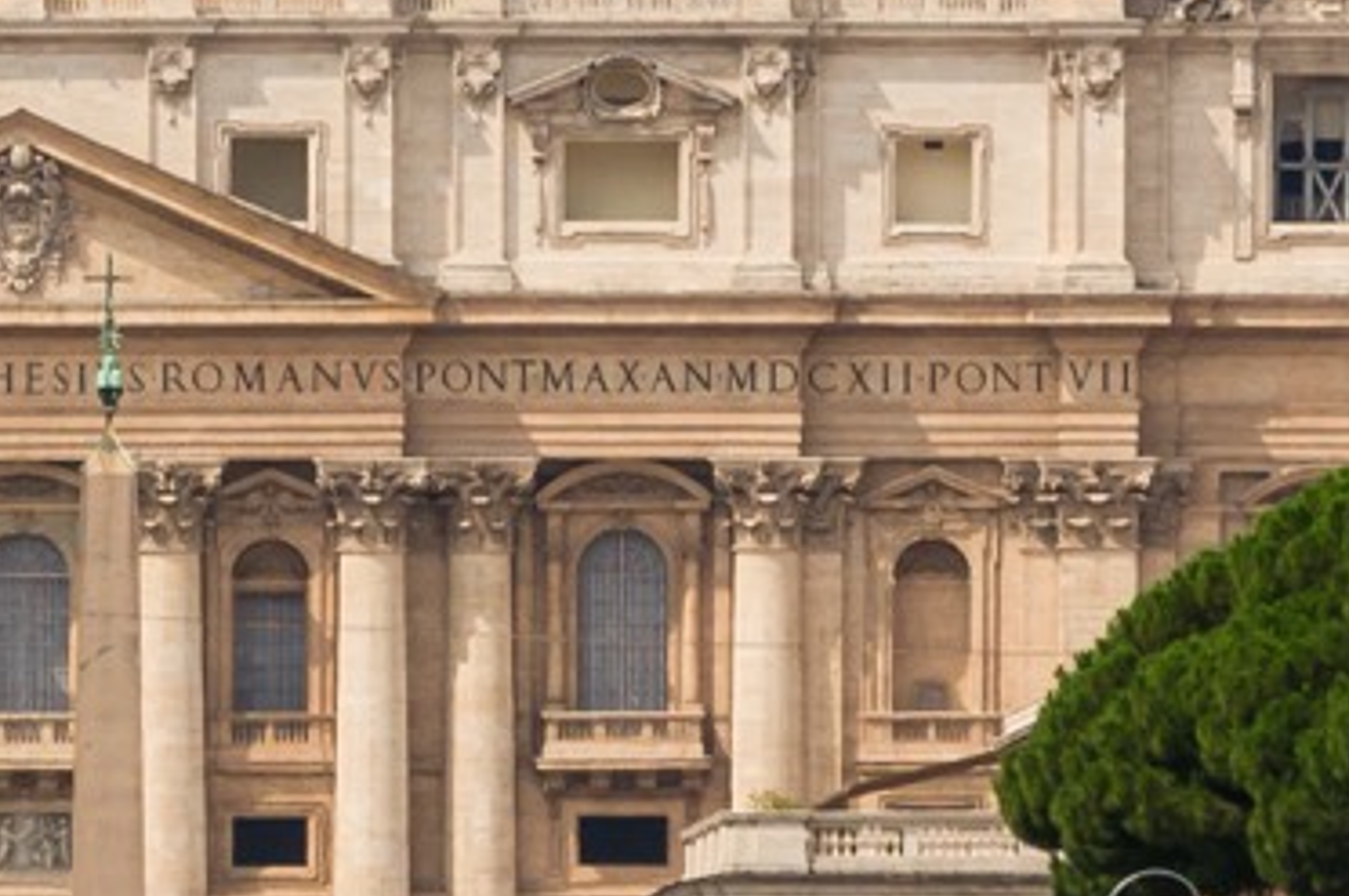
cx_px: 58
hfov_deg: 2.4
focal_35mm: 872
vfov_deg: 1.6
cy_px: -261
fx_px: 32633
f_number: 10
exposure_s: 1/800
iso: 200
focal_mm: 120
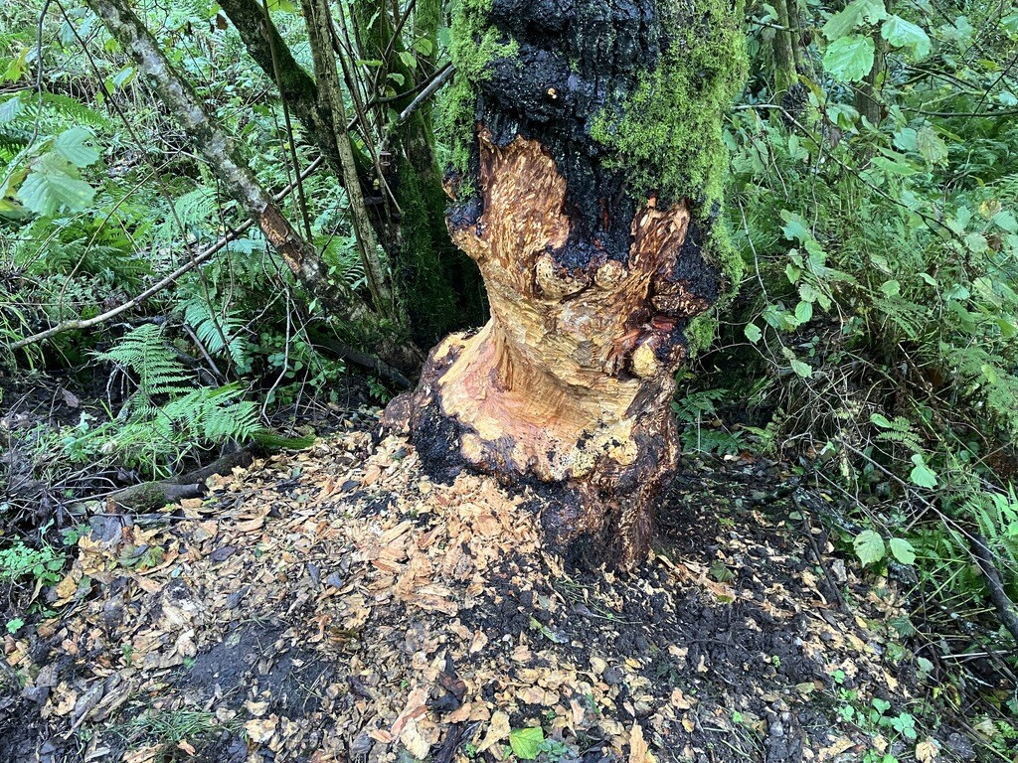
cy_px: 382
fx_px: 823
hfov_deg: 63.4
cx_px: 509
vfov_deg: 49.7
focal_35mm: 28
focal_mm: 3.99
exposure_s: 1/60
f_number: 1.8
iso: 125
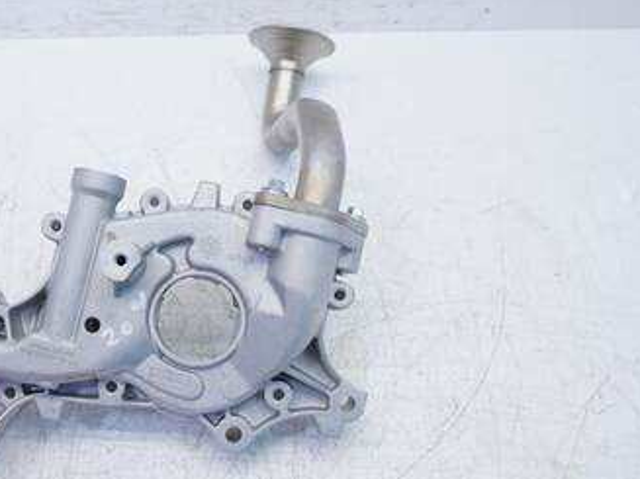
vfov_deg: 32.8
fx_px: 813
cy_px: 250
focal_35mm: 44
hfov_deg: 42.2
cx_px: 194
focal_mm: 15
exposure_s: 1/100
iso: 200
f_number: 3.7
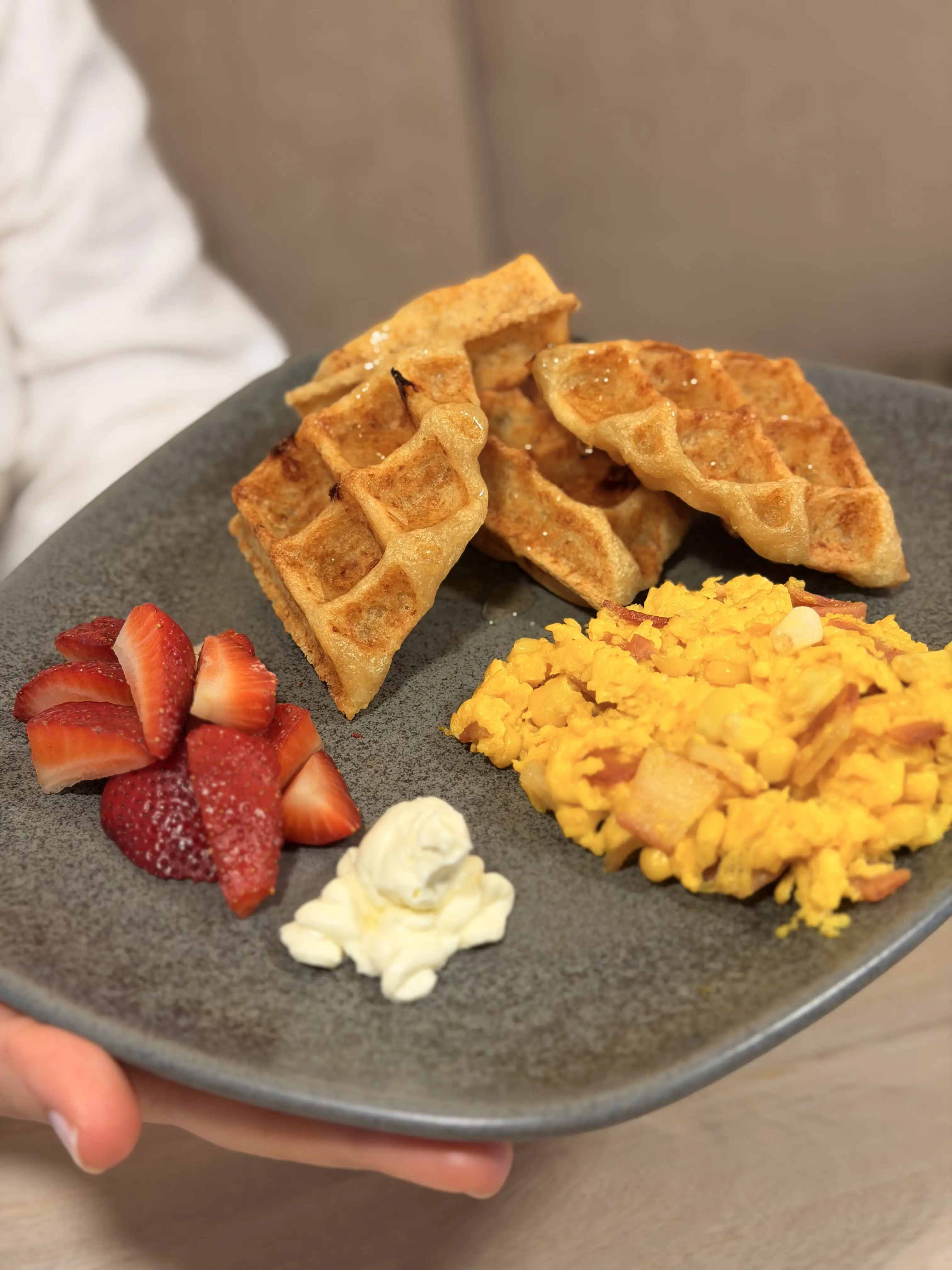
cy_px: 635
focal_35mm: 48
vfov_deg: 39.7
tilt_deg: -35.6
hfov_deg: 30.3
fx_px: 1760
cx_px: 476
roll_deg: +1.6
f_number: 1.78
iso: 64
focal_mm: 6.76
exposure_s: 1/60
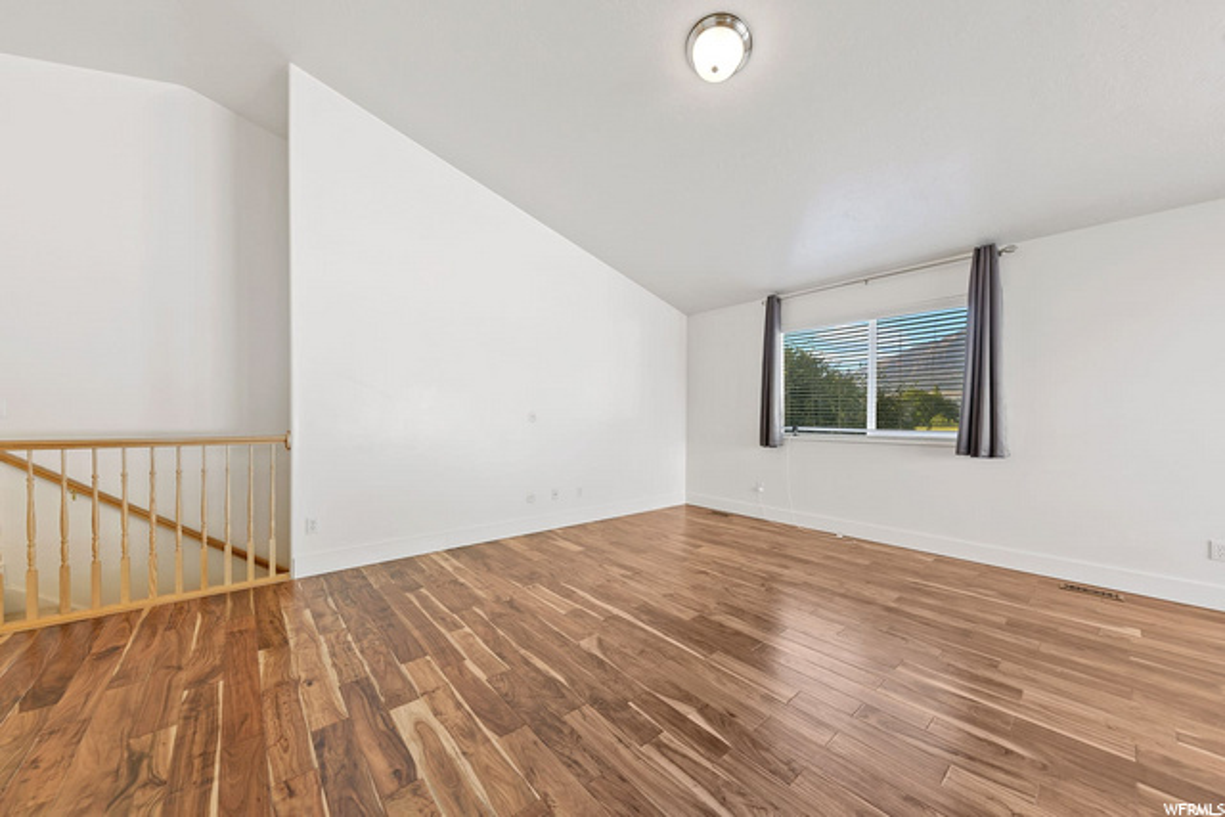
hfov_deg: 112.6
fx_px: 408
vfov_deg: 90.0
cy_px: 408
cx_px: 612
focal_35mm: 12
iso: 64
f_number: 8
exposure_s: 1.3
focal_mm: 12
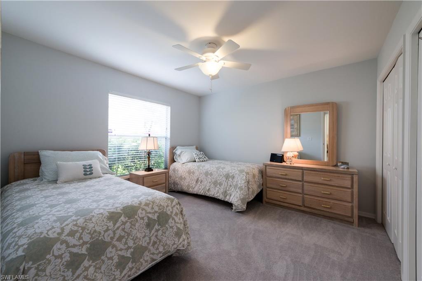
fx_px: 164
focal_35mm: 14
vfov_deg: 81.2
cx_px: 211
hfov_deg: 104.2
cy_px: 140
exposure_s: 1/4
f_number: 11
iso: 200
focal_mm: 14
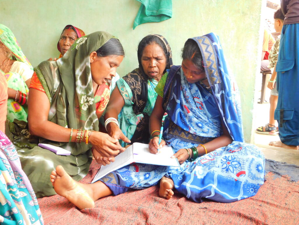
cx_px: 150
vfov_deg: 32.2
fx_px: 389
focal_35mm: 45
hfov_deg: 42.1
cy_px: 112
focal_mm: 8
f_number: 3.7
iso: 400
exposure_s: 1/80
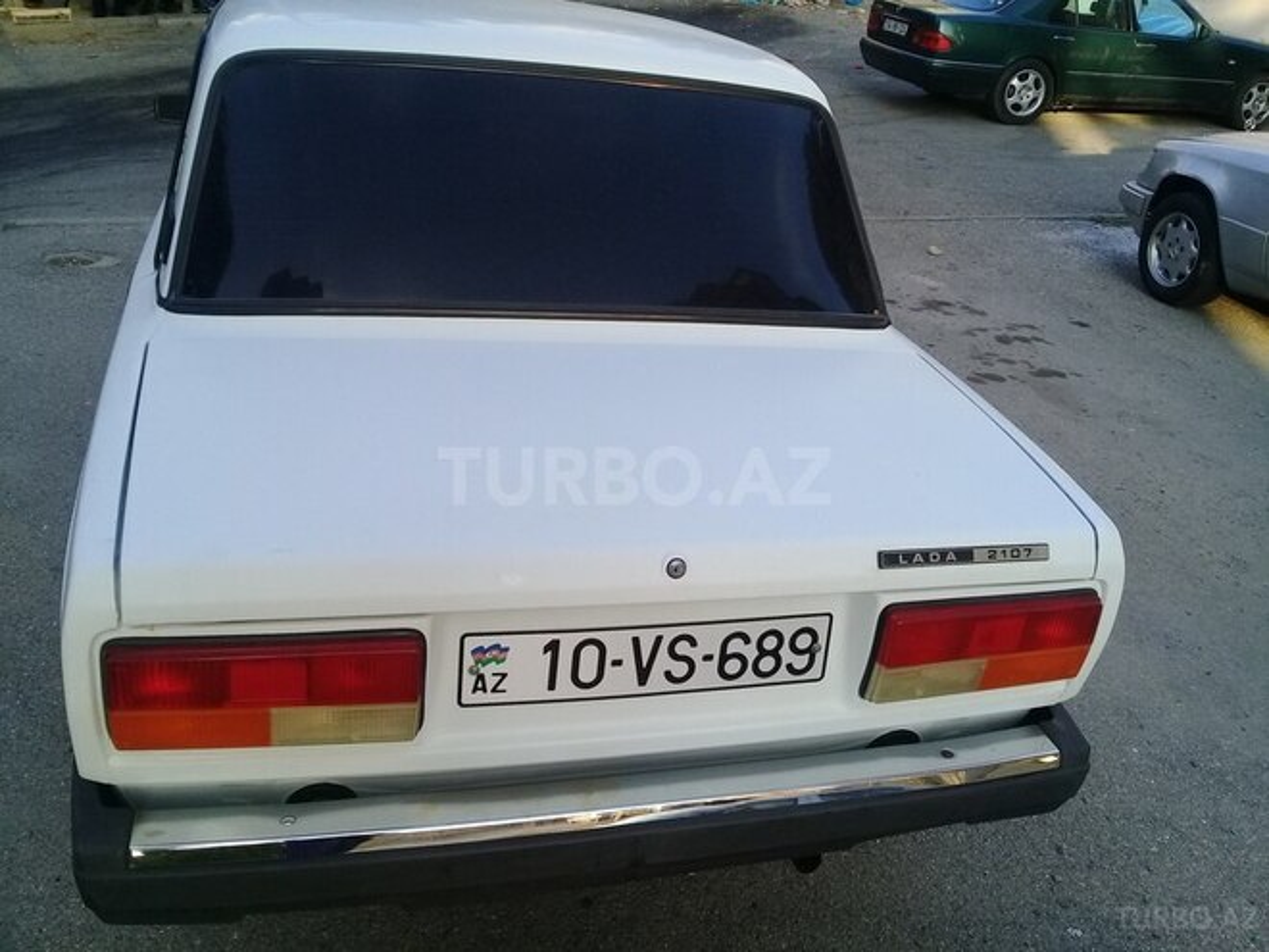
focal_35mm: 31
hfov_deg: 58.4
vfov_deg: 45.4
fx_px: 1136
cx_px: 634
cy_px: 476
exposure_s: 1/280
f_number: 2.2
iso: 50
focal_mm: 3.3
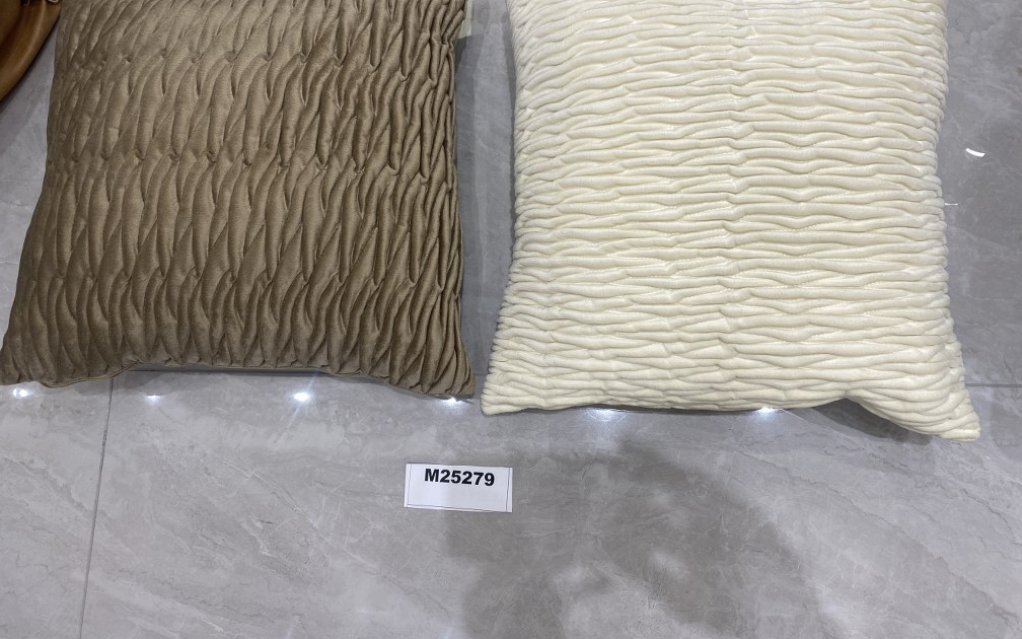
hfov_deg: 66.5
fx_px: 780
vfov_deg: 44.4
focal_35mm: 28
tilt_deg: -78.4
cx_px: 504
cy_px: 270
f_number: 1.8
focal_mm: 4.25
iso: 40
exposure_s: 1/100
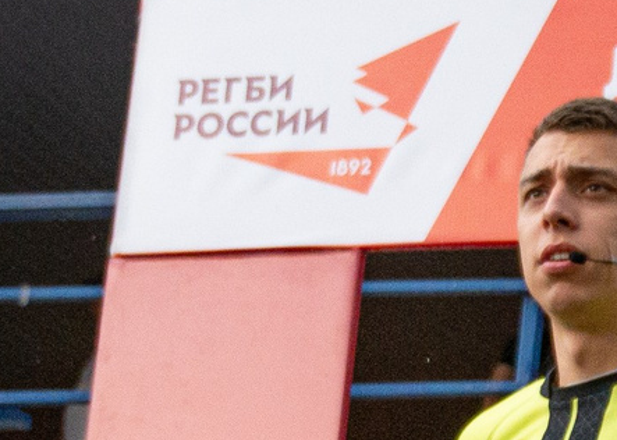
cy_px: 666
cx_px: 1244
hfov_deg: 10.1
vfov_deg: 7.7
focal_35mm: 183
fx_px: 3205
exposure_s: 1/1250
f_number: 4
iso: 1600
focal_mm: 24
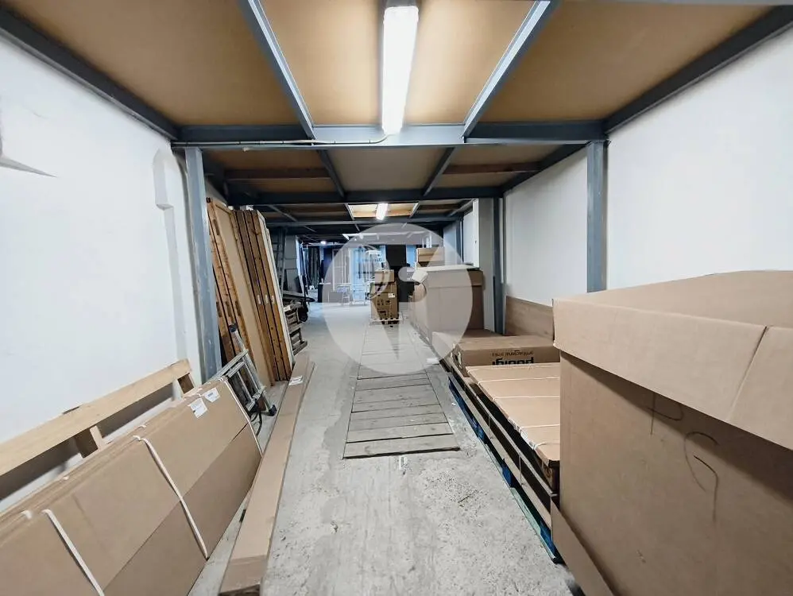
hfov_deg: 98.1
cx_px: 396
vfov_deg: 81.8
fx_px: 344
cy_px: 298
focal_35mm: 15
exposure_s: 1/50
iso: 200
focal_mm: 1.65
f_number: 2.2
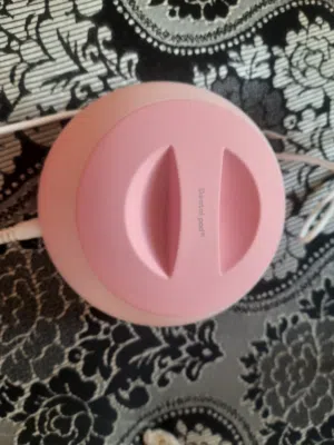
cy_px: 222
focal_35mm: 25
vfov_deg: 69.4
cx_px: 167
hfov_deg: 54.9
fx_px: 322
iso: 125
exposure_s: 1/50
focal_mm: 4.6
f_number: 2
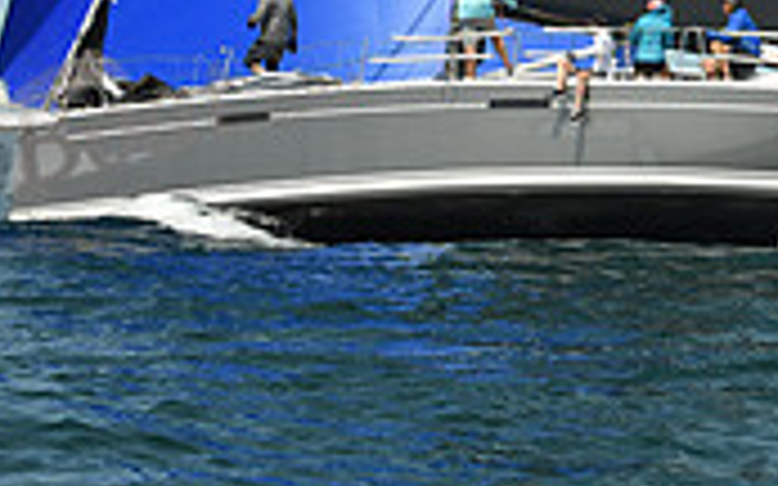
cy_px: -603
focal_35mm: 308
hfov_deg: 6.8
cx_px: 596
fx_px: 6528
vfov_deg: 4.2
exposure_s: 1/1000
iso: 320
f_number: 10
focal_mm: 90
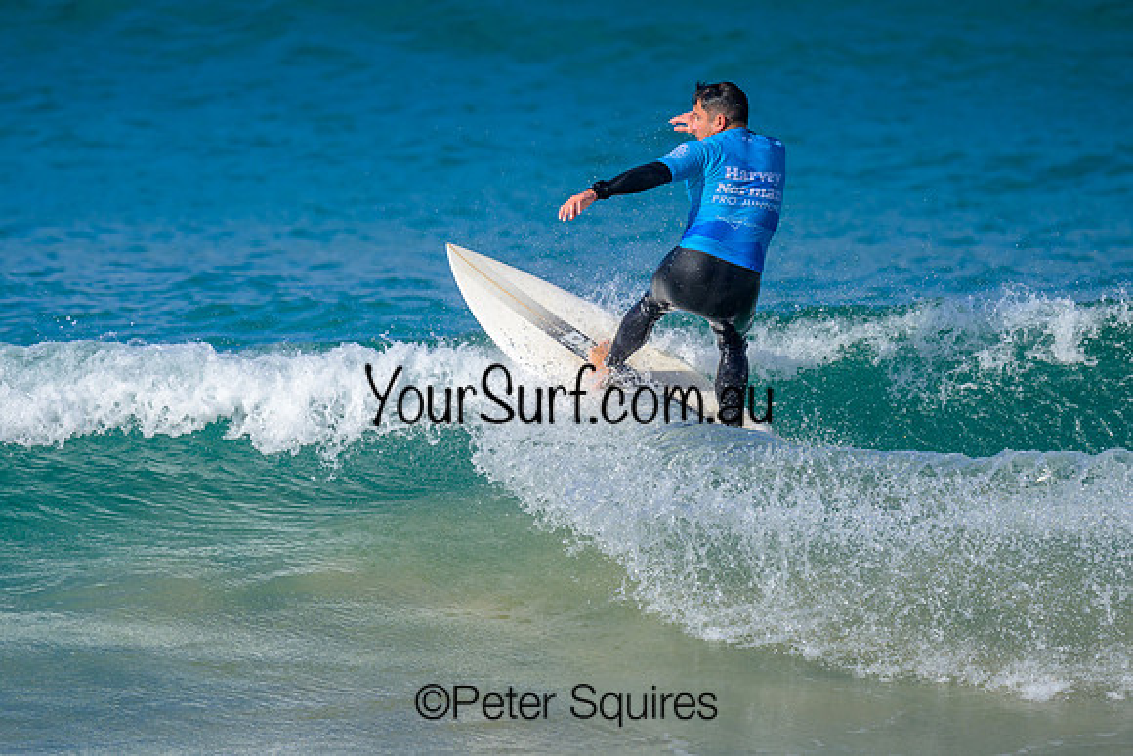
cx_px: 563
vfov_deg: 1.3
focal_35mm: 1098
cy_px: 371
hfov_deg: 1.9
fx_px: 34576
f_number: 6.3
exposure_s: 1/2000
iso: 360
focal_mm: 800
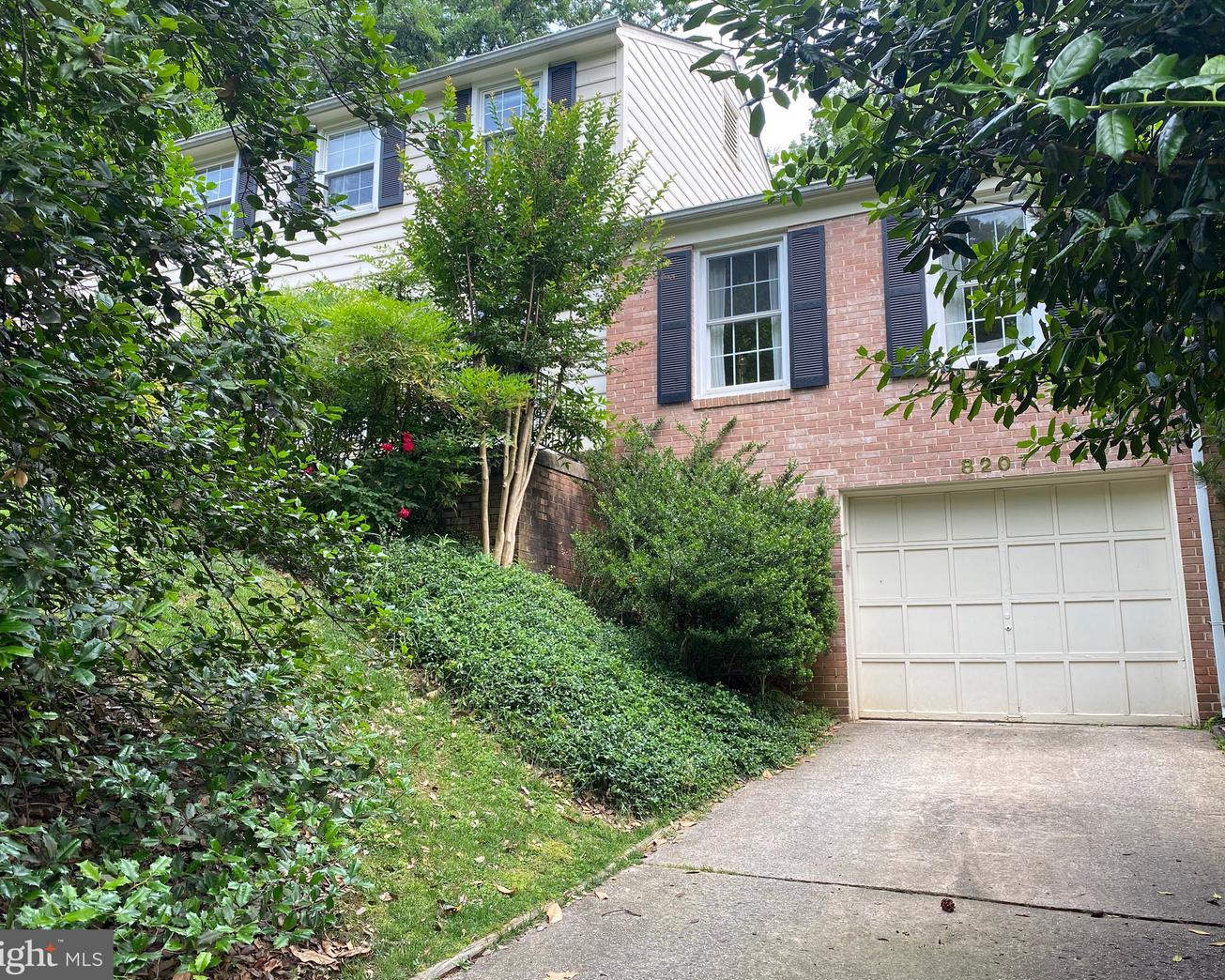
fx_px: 1015
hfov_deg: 62.2
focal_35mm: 28
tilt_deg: +11.6
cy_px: 477
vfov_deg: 51.5
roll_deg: -1.0
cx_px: 624
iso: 32
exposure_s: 1/217
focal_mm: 4.25
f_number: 1.8
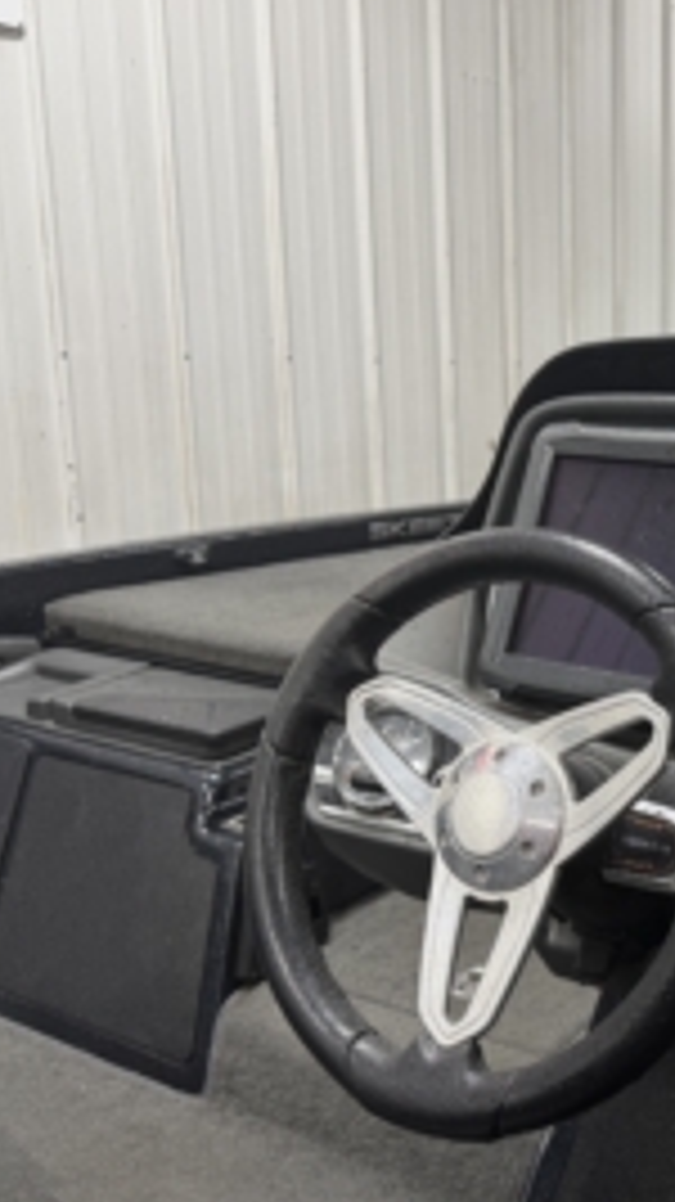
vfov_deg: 51.6
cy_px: 646
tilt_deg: -12.0
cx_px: 670
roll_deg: +0.4
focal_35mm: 39
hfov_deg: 28.6
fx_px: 1242
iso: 80
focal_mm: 6.76
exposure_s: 1/121
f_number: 1.78
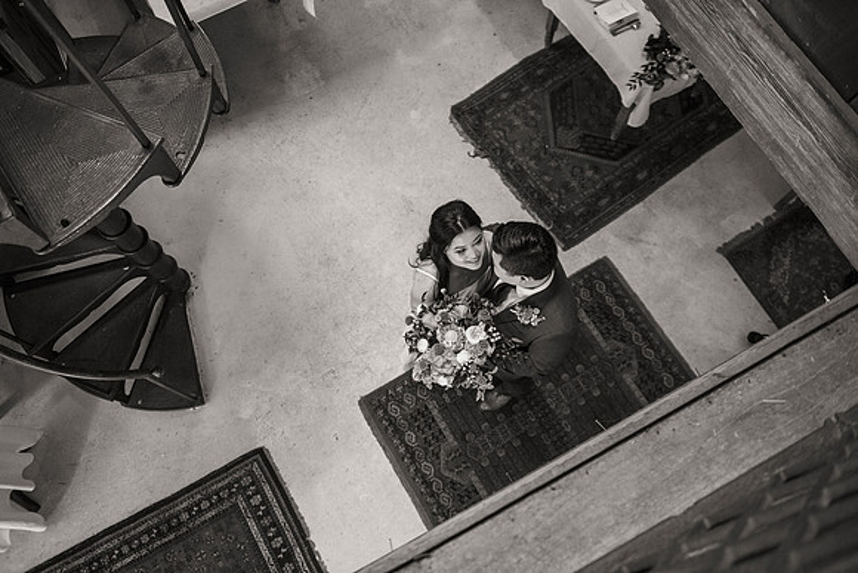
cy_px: 286
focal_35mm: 27
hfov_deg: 67.4
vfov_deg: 48.0
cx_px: 429
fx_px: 644
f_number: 2.8
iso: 2500
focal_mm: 27
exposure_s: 1/125
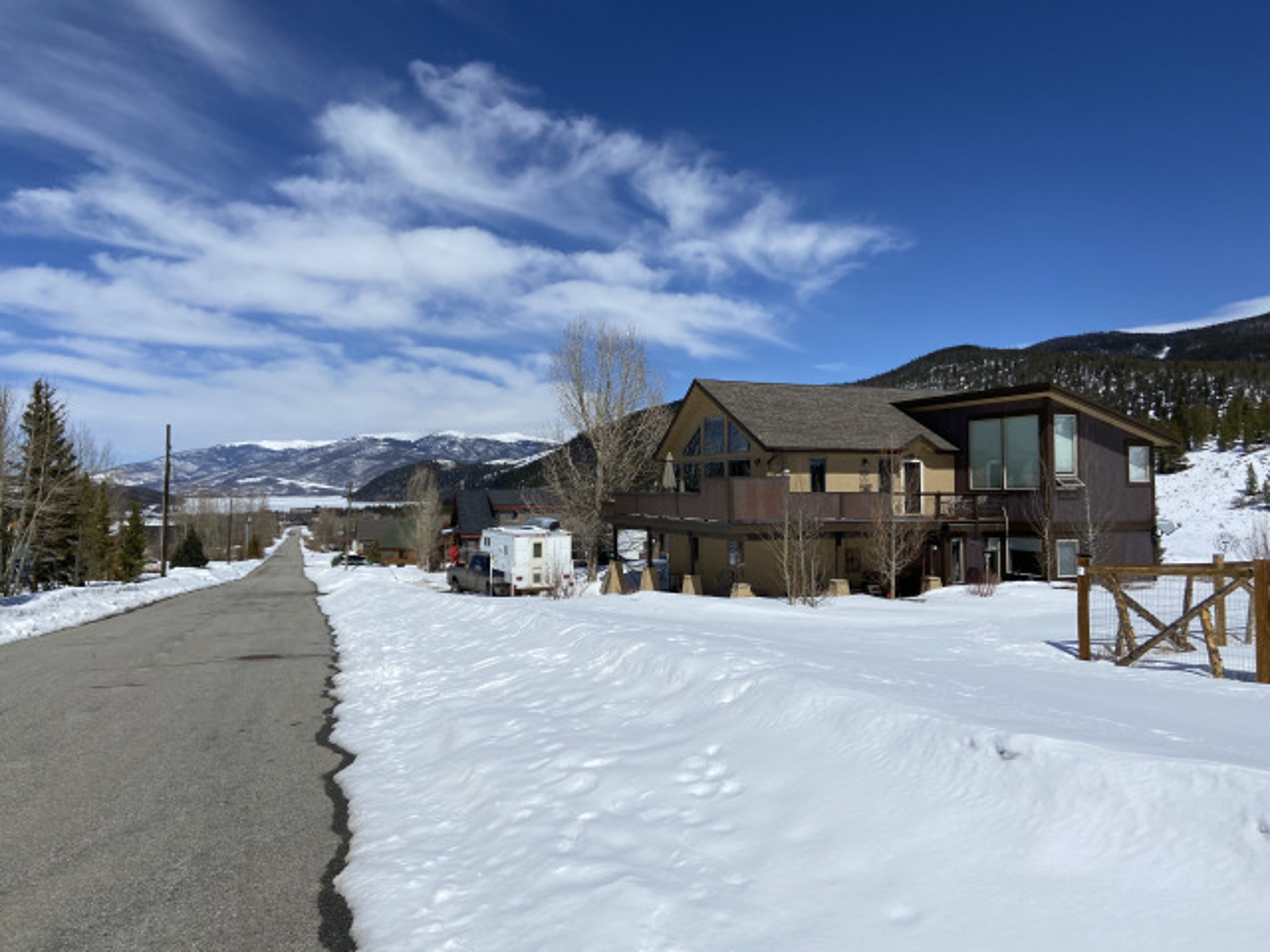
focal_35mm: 26
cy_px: 476
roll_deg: -0.2
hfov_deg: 67.3
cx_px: 635
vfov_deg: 53.1
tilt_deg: +3.8
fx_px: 954
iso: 32
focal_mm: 4.25
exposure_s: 1/11494
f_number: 1.8
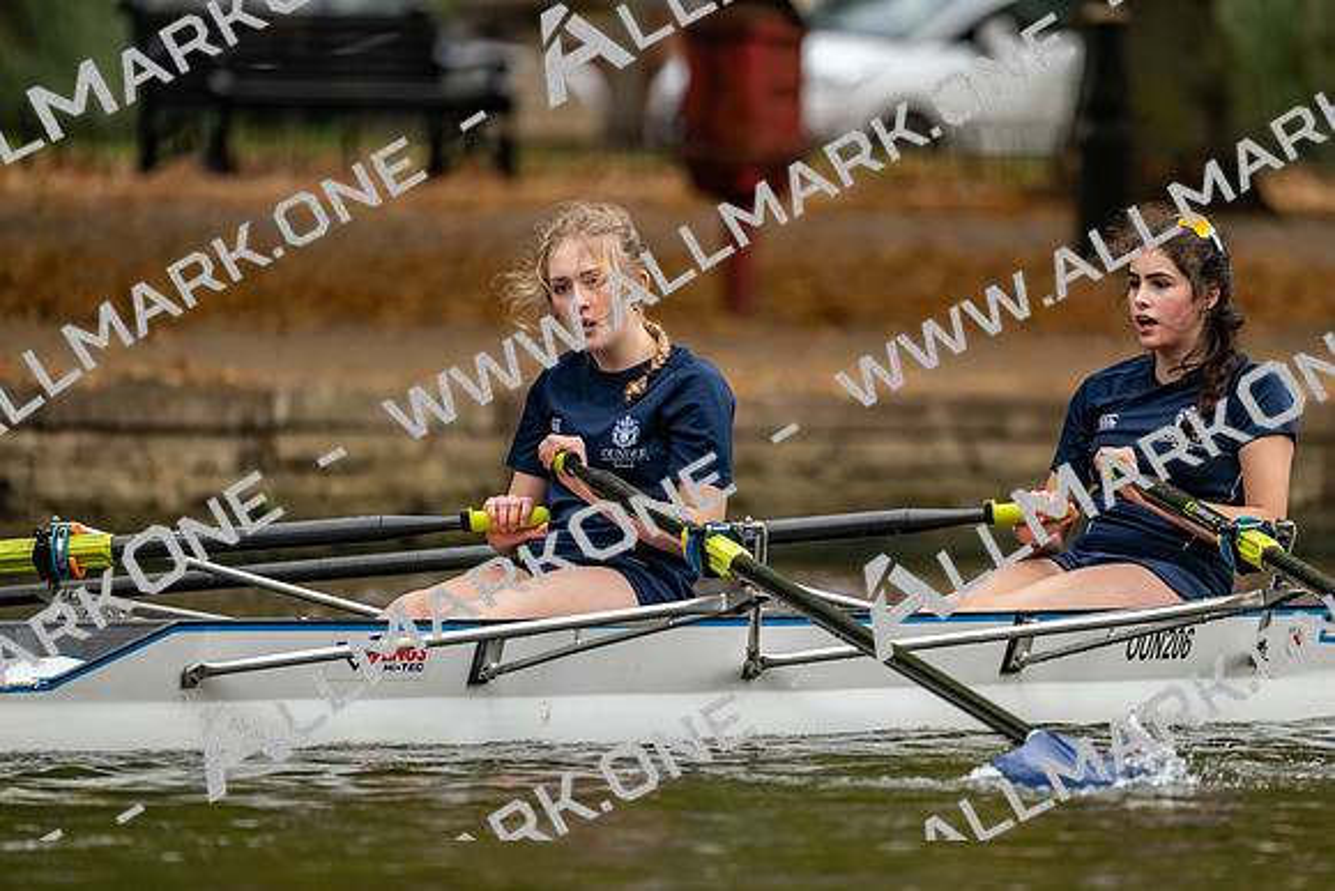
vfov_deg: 3.4
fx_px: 14836
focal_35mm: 400
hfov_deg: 5.2
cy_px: 446
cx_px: 668
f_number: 4.5
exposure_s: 1/2500
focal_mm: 400
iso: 1800
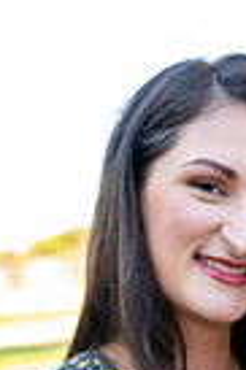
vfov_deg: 16.8
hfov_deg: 11.8
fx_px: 1182
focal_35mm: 115
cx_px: 224
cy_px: 475
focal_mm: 35
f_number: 2.8
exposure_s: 1/200
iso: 160
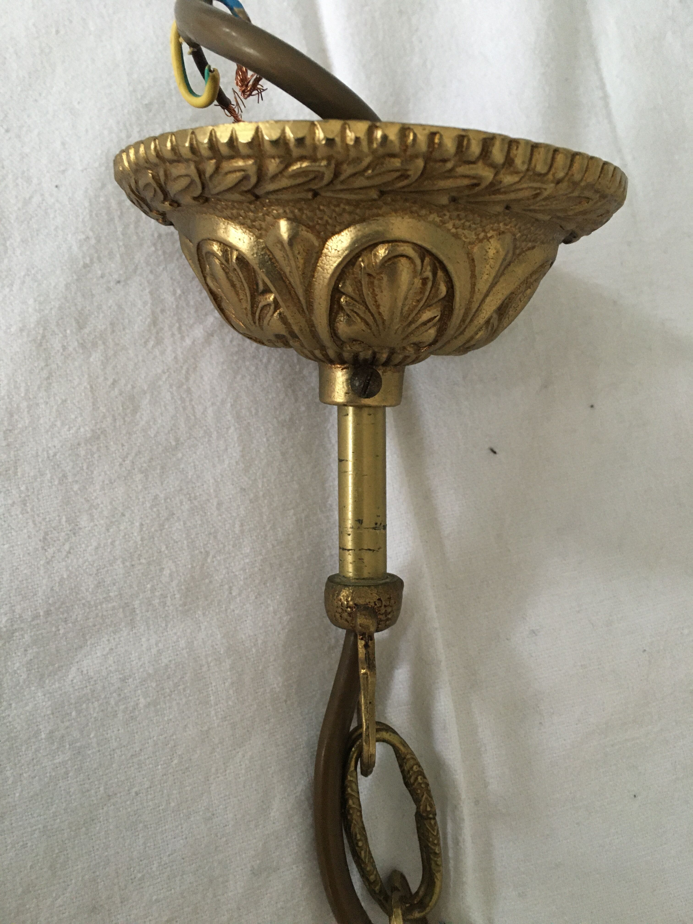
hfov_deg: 48.2
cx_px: 346
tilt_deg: -72.0
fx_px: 774
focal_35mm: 29
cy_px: 462
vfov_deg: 61.7
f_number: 2.2
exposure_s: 1/20
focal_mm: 4.15
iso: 200
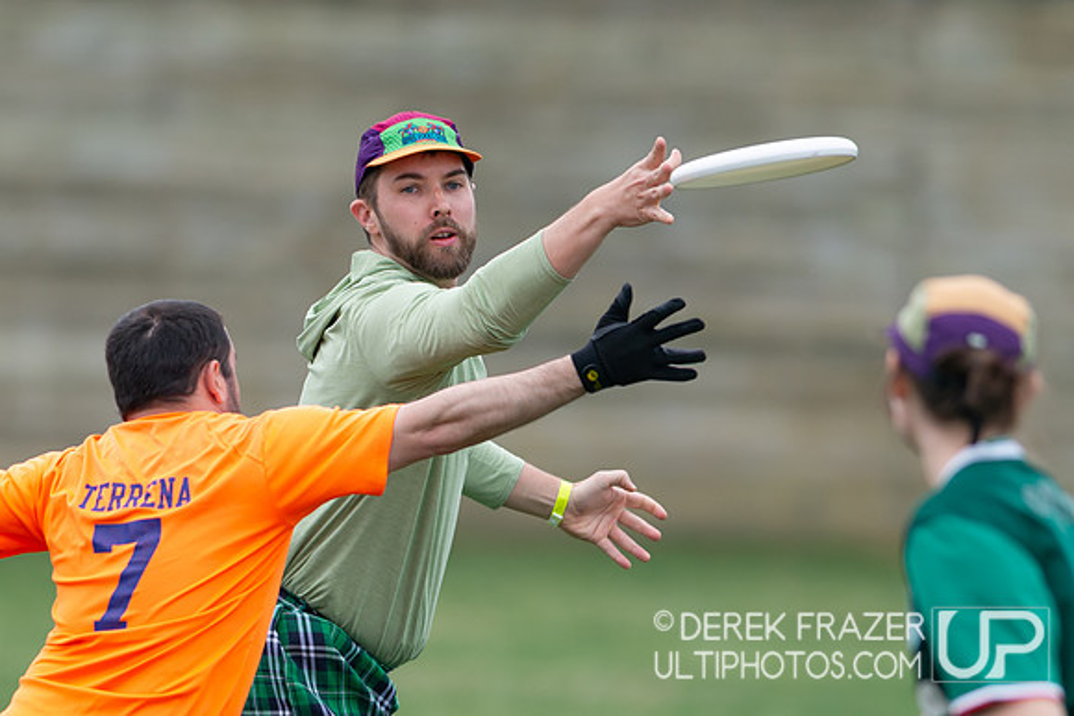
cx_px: 470
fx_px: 17440
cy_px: 538
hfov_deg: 3.5
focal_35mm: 584
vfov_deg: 2.4
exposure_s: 1/2500
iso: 180
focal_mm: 300
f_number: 2.8
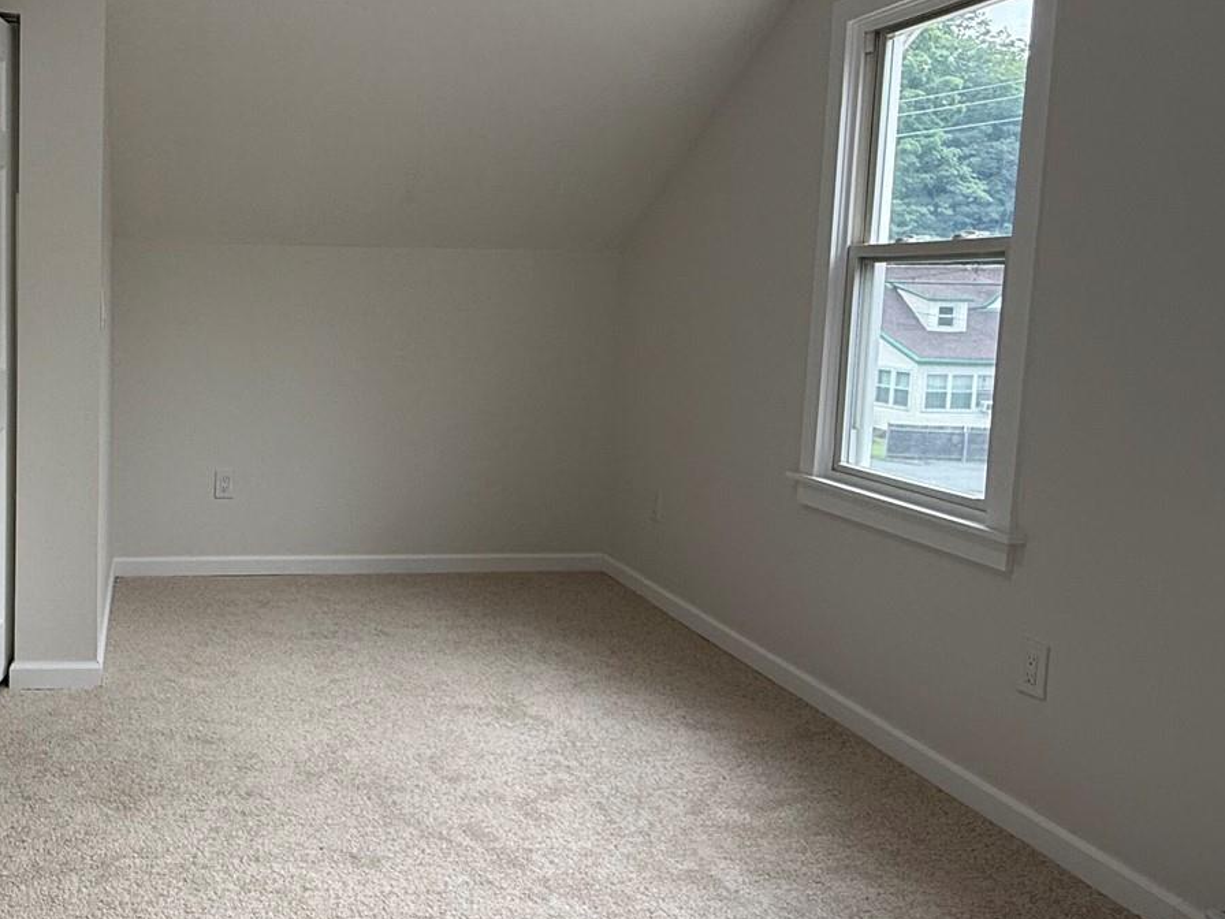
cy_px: 390
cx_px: 250
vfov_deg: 44.0
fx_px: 1132
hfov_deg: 53.2
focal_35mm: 32
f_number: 2.2
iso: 50
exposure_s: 1/121
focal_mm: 2.22
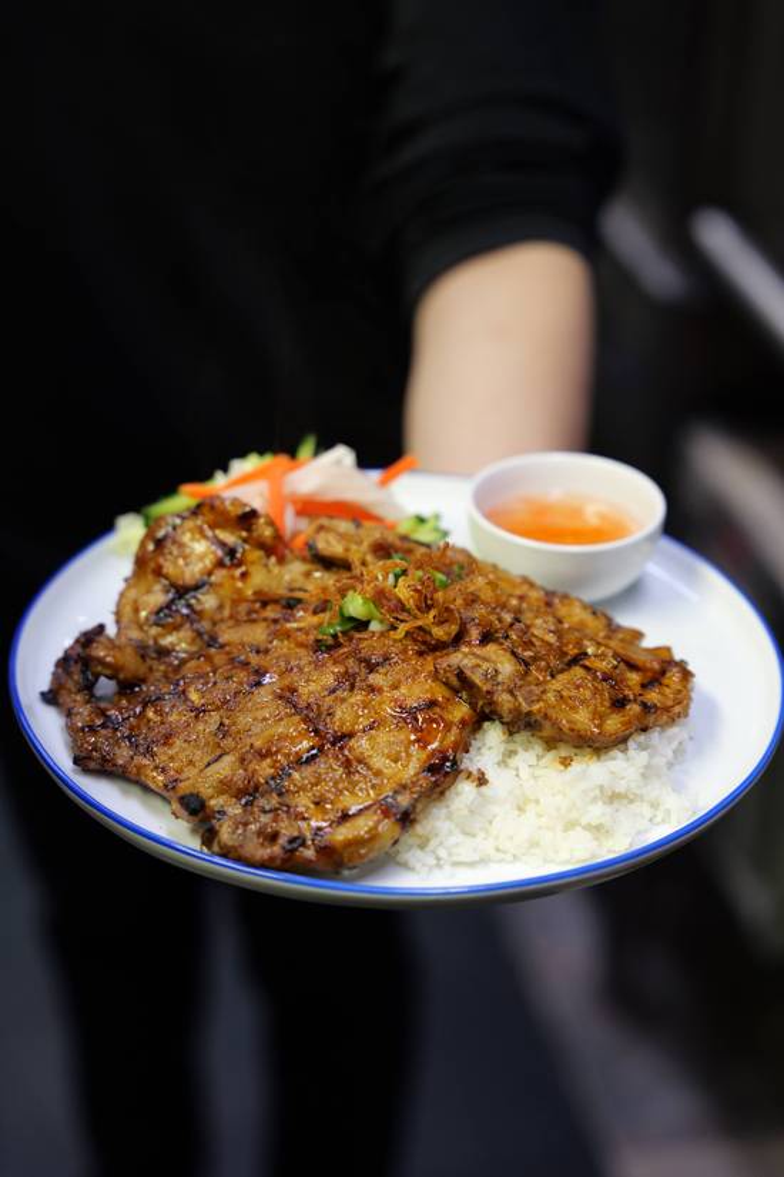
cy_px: 588
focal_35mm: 70
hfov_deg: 19.5
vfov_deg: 28.8
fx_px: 2286
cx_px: 392
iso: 1250
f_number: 2.8
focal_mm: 70
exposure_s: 1/80
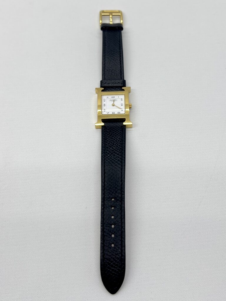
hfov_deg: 53.1
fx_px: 226
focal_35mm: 26
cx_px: 113
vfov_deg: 67.3
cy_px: 150
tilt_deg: -59.5
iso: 40
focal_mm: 5.7
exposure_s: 1/223
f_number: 1.5
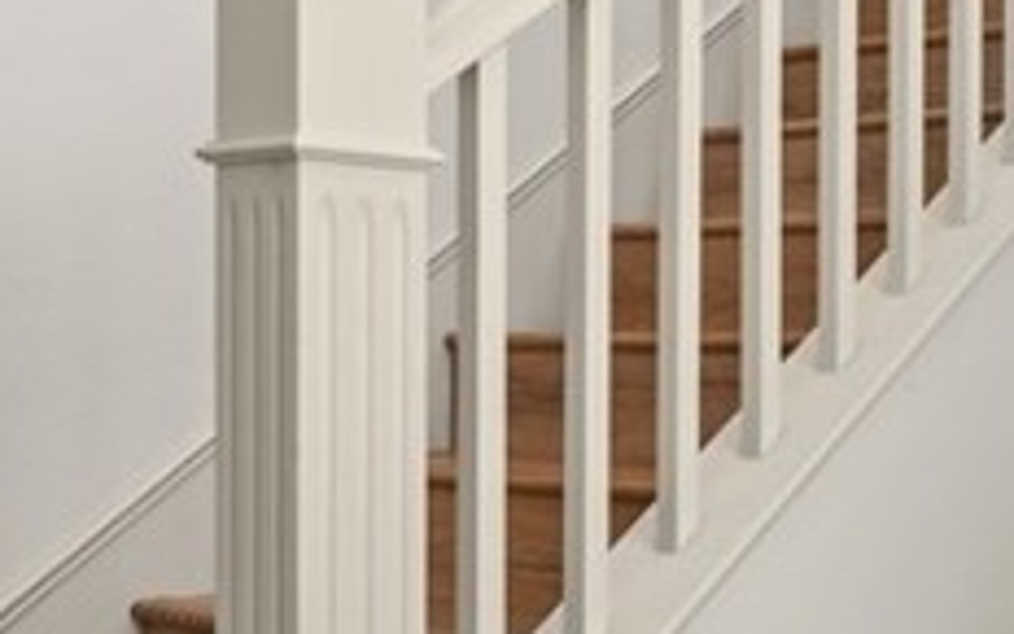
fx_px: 1741
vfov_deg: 20.6
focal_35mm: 63
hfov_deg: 29.1
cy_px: 352
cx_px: 1141
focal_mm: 14
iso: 250
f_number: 6.3
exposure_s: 1/13
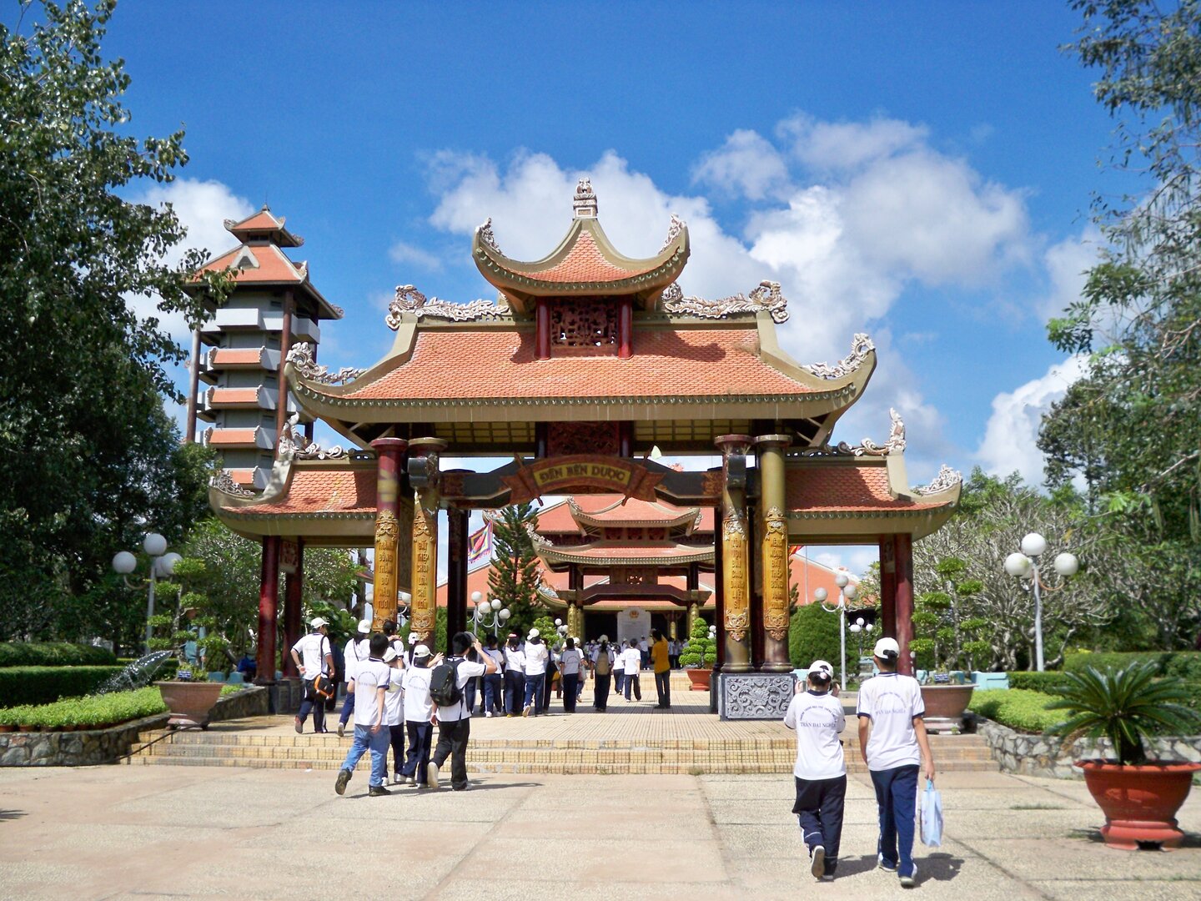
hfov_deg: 52.6
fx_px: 1214
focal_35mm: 35
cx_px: 600
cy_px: 450
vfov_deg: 40.7
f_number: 4.7
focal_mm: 6.3
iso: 160
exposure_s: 1/1000
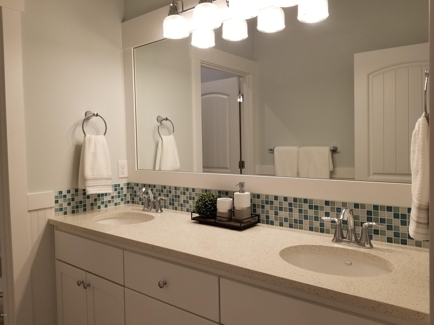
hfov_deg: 67.3
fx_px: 326
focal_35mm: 26
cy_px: 162
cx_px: 217
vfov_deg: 53.1
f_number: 1.7
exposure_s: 1/120
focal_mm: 4.25
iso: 100
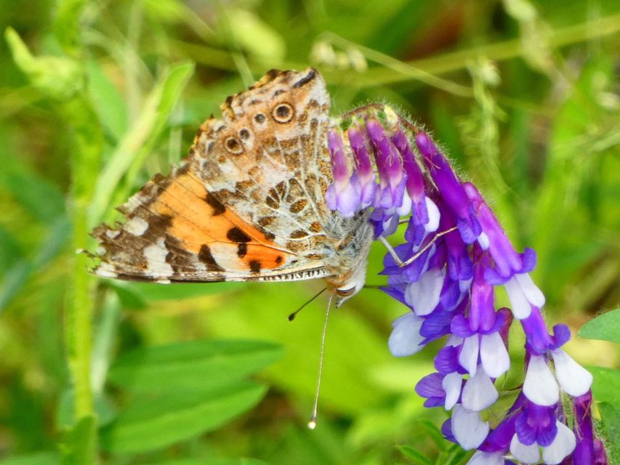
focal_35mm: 566
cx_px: 310
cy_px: 232
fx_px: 10139
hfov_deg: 3.5
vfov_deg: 2.6
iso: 160
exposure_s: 1/100
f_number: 5.6
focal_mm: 101.4
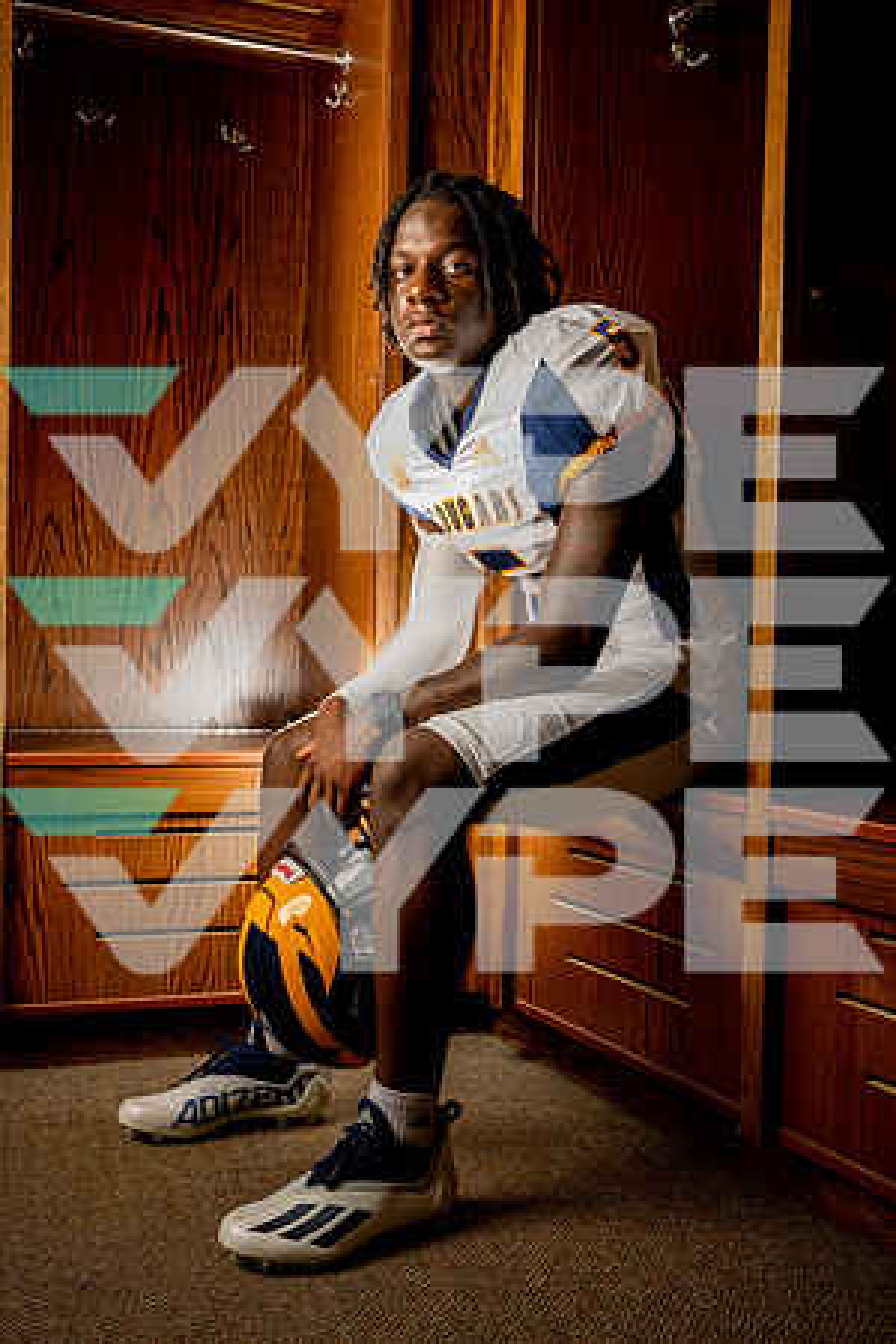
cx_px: 448
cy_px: 672
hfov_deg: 36.9
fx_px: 1344
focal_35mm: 36
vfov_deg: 53.1
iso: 320
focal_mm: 36
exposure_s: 1/250
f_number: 7.1
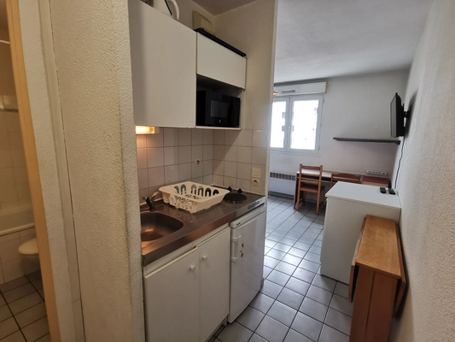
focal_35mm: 17
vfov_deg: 74.8
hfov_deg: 91.0
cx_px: 228
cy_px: 171
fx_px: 224
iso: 100
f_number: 2.2
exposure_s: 1/50
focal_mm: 2.26
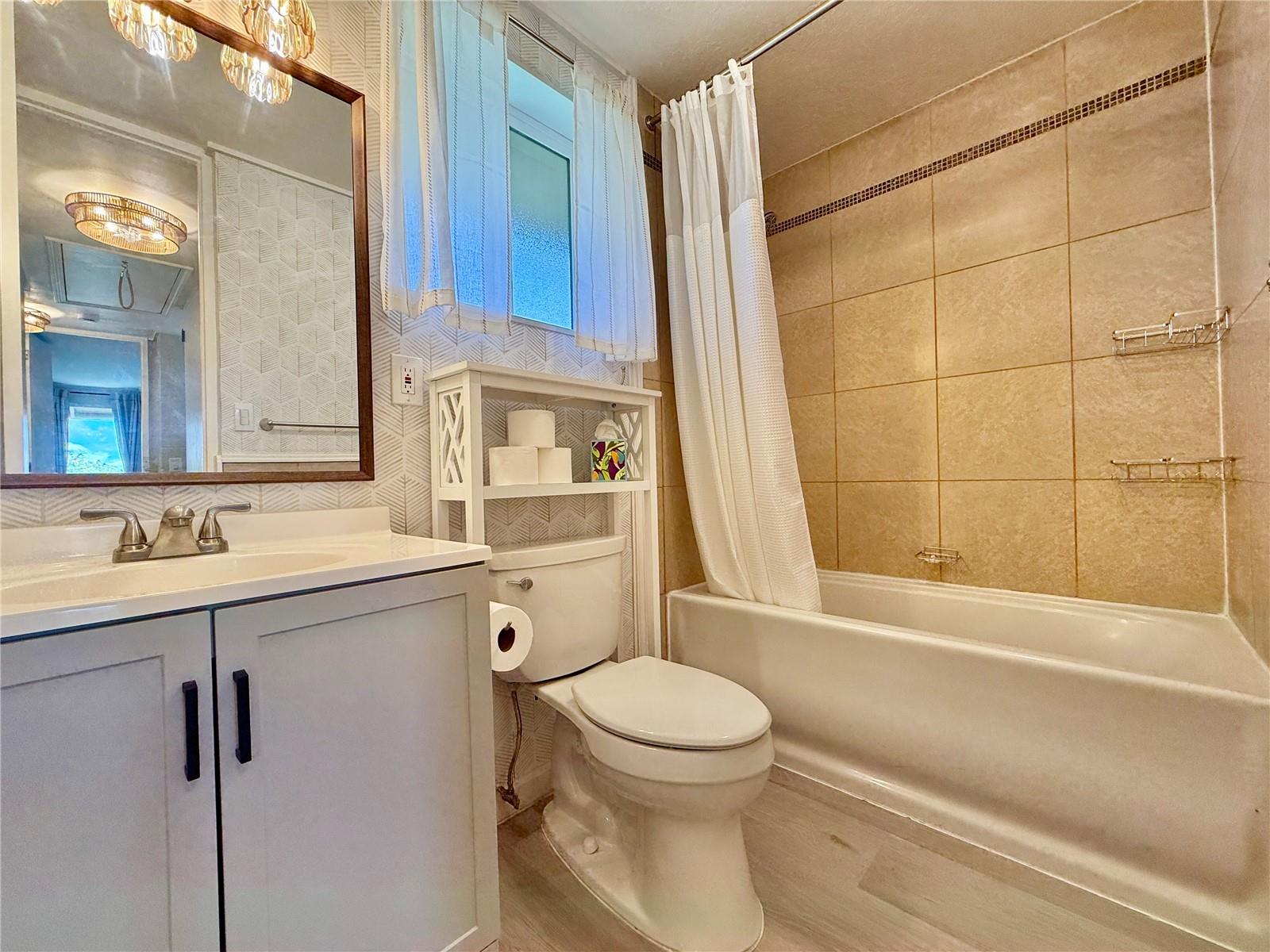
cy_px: 476
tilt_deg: +0.3
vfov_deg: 85.7
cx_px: 635
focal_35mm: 14
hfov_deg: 102.1
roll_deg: +1.4
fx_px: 514
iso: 125
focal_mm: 2.22
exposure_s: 1/120
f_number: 2.2
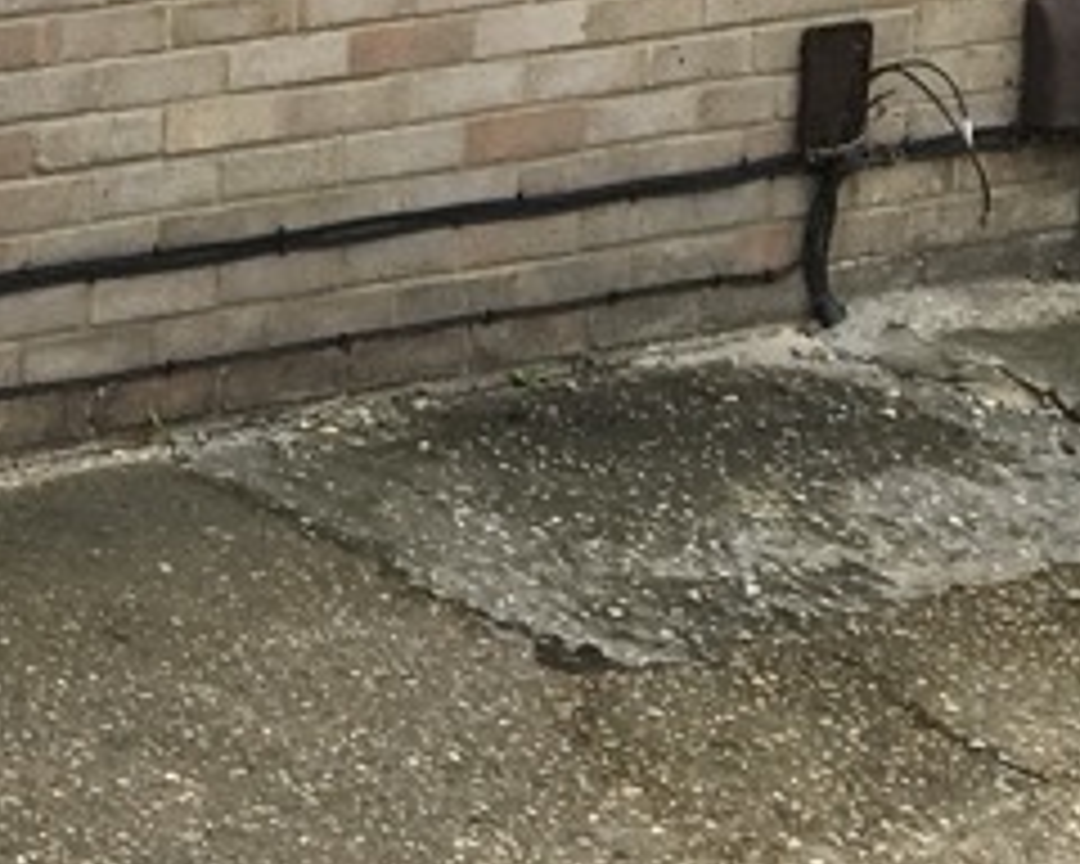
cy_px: -495
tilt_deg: -8.2
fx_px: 4827
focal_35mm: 151
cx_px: -954
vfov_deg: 9.9
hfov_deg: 11.7
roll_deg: -0.8
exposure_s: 1/999
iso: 25
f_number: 2.2
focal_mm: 4.15
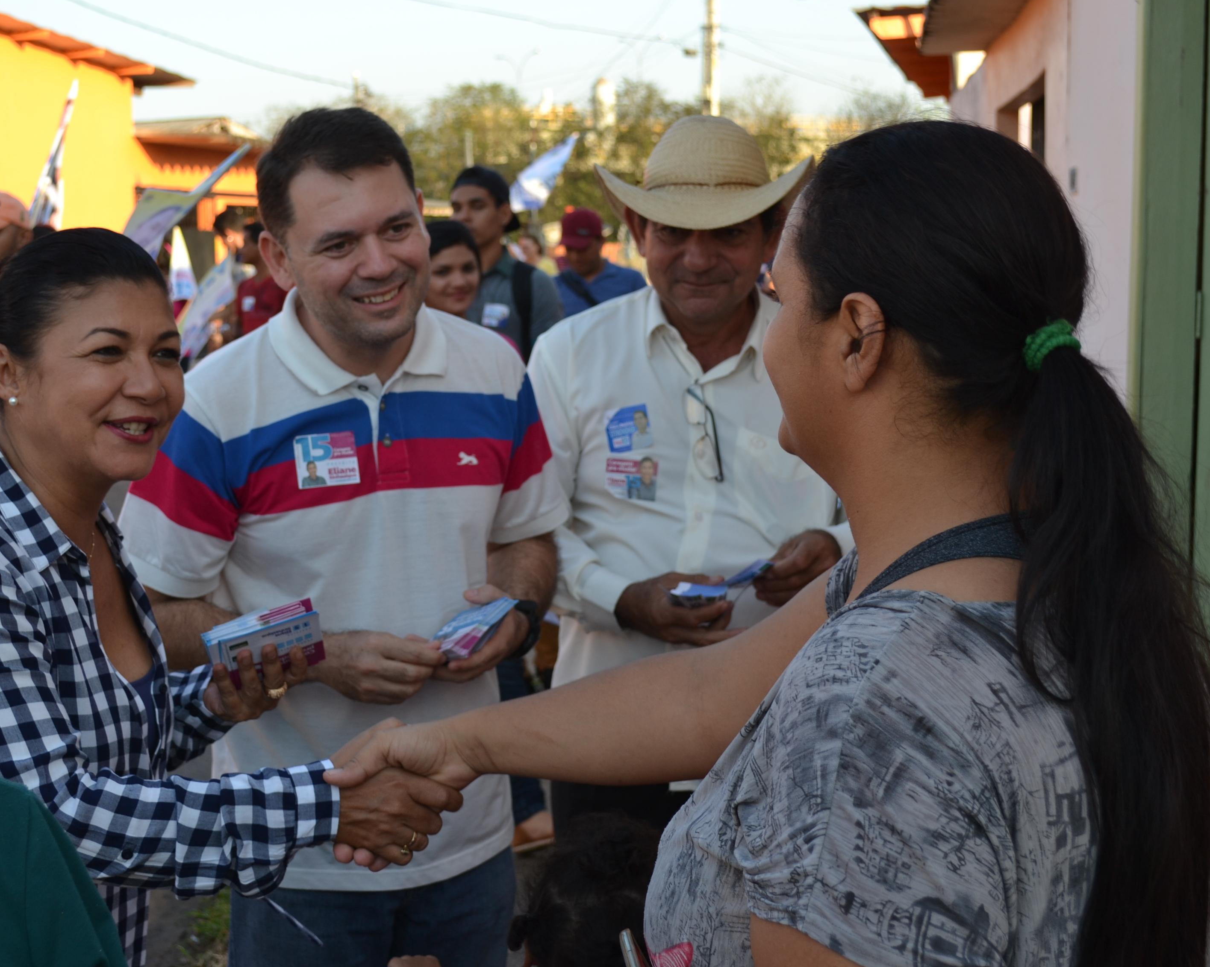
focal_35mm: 55
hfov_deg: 34.1
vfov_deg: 27.6
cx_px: 499
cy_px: 482
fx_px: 1969
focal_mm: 32
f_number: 5.6
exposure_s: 1/125
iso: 110
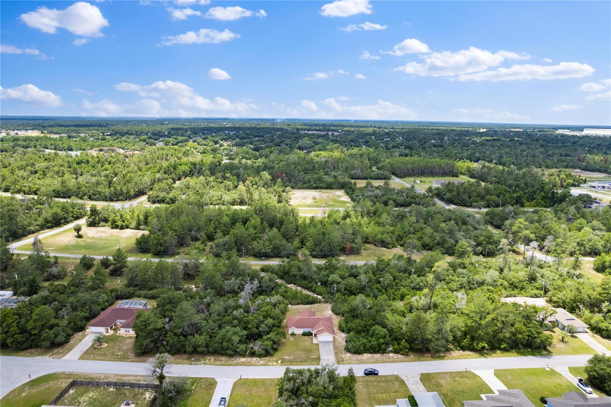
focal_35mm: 22
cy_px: 204
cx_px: 306
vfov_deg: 57.2
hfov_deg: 78.6
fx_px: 373
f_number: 2.8
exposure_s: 1/1500
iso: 100
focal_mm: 8.38
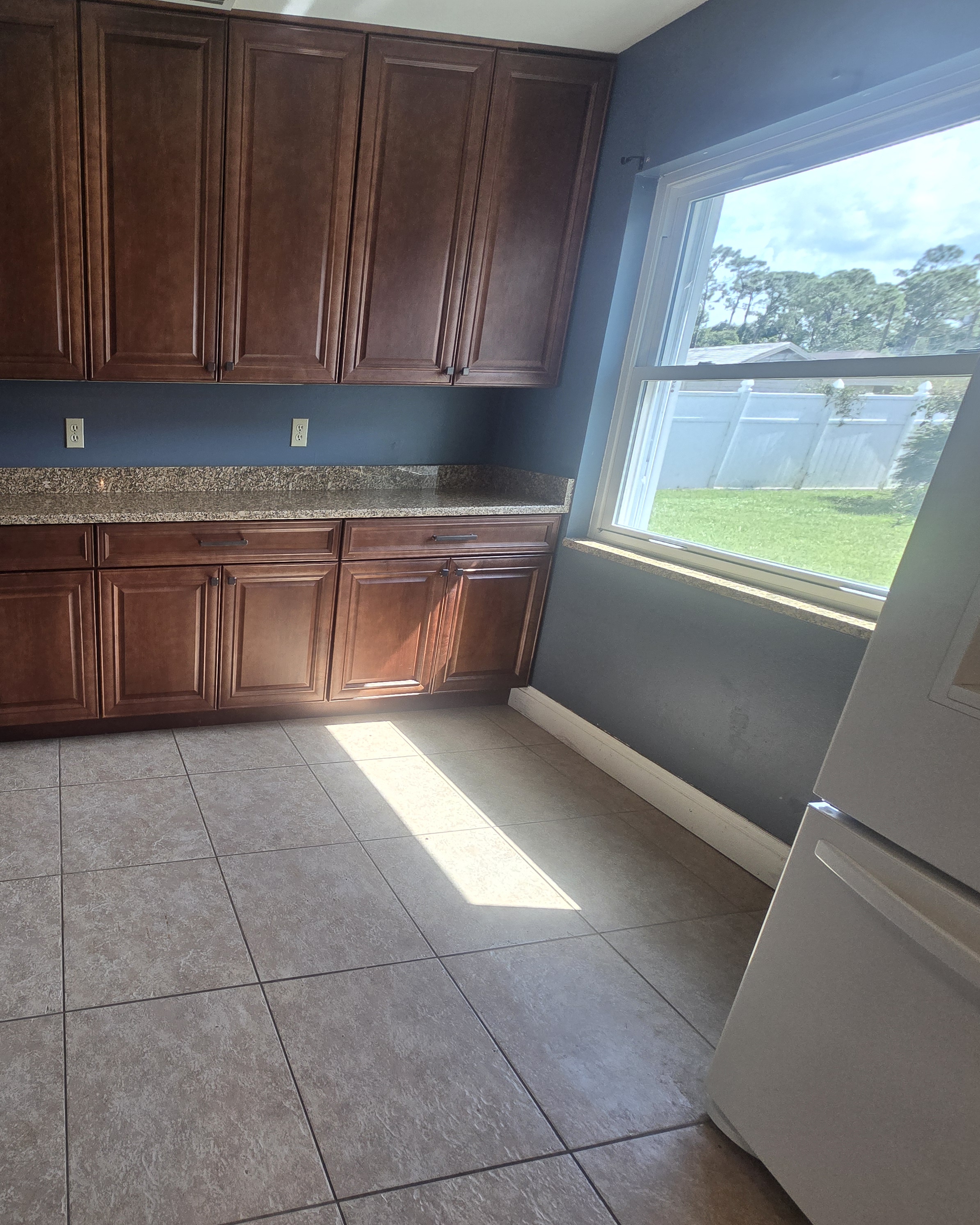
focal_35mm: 17
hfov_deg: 68.9
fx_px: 616
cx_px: 184
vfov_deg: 89.6
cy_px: 614
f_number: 2.2
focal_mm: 2.2
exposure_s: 1/120
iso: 100
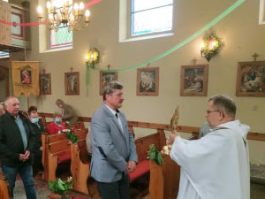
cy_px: 121
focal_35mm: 32
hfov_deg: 55.9
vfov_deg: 43.9
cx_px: 94
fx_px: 245
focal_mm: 3.94
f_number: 1.9
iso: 320
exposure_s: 1/33
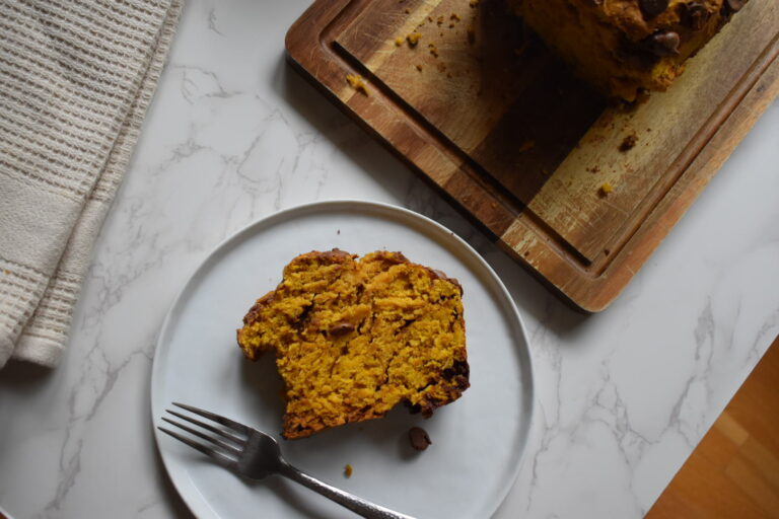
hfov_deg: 49.6
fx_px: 844
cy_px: 260
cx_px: 390
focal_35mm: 39
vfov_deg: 34.2
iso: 900
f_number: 4
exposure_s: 1/60
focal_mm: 26
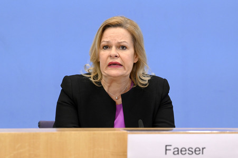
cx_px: 119
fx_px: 562
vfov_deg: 16.0
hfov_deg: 23.9
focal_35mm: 85
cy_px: 79
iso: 4000
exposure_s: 1/640
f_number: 5.6
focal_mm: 85
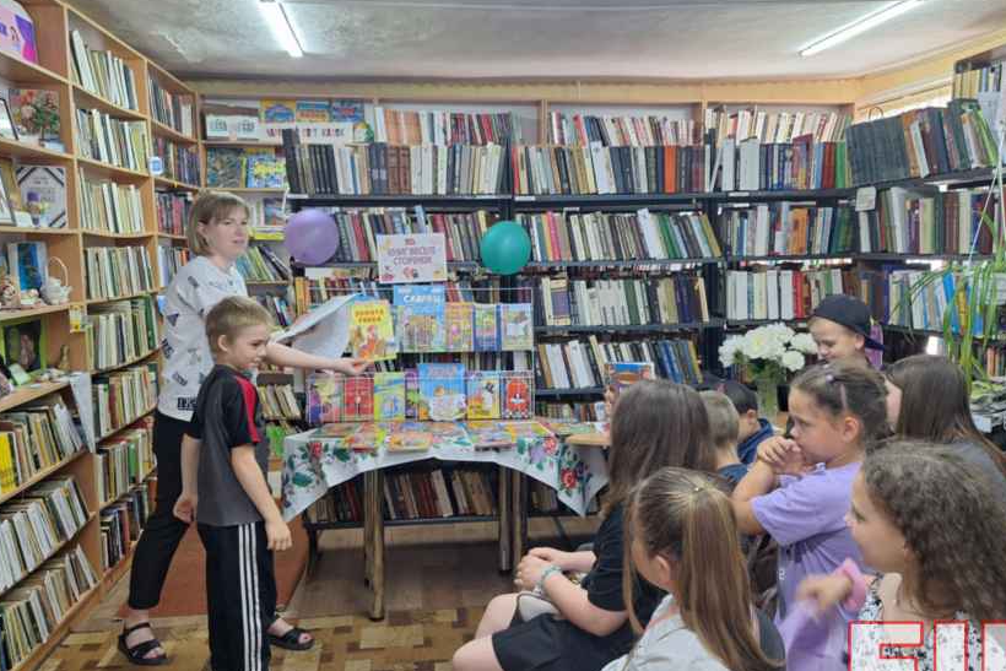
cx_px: 512
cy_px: 335
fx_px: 783
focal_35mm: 28
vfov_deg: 46.4
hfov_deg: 65.5
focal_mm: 5.54
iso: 80
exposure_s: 1/50
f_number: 1.8
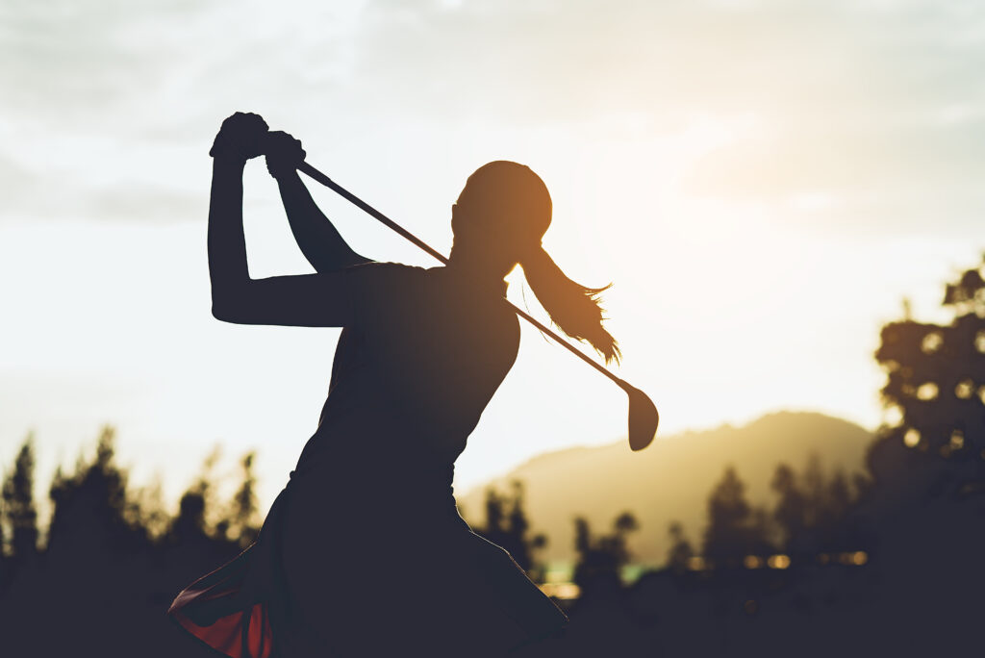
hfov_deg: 23.9
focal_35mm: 85
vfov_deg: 16.1
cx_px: 492
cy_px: 329
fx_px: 2327
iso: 200
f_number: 3.5
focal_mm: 85
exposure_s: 1/1000
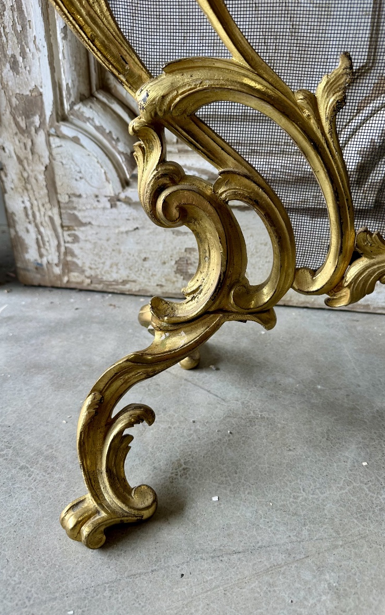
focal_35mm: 26
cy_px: 308
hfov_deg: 47.6
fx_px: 436
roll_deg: +1.3
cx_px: 201
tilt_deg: -27.3
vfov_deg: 70.4
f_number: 1.78
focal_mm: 6.86
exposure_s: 1/100
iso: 64
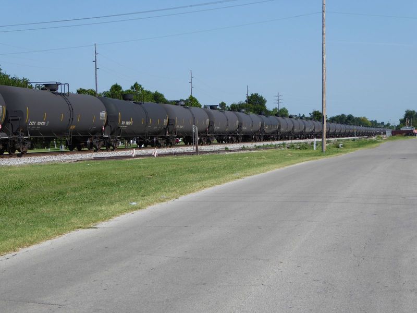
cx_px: 208
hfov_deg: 24.7
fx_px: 952
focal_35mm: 79
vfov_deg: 18.7
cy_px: 156
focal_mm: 14.1
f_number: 4.7
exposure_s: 1/500
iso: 80
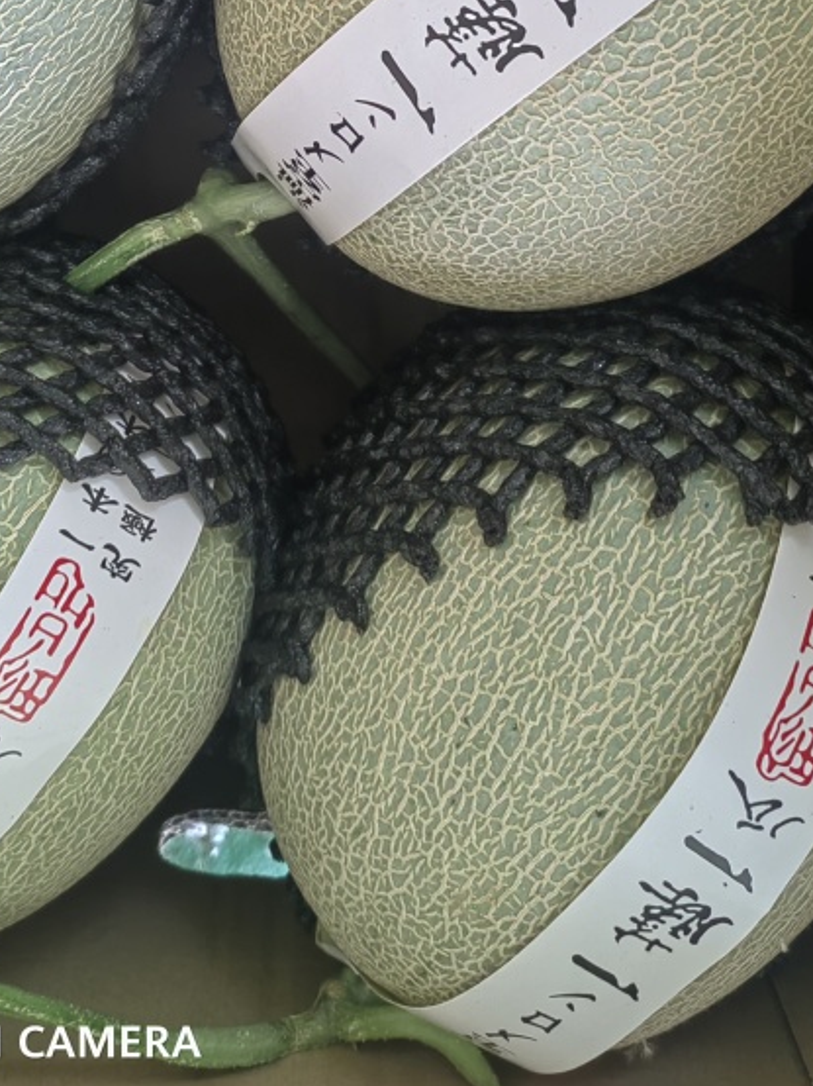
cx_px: 253
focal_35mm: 52
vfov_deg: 34.2
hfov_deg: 27.8
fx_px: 1630
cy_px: 50
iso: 100
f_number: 1.9
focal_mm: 5.52
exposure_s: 1/100
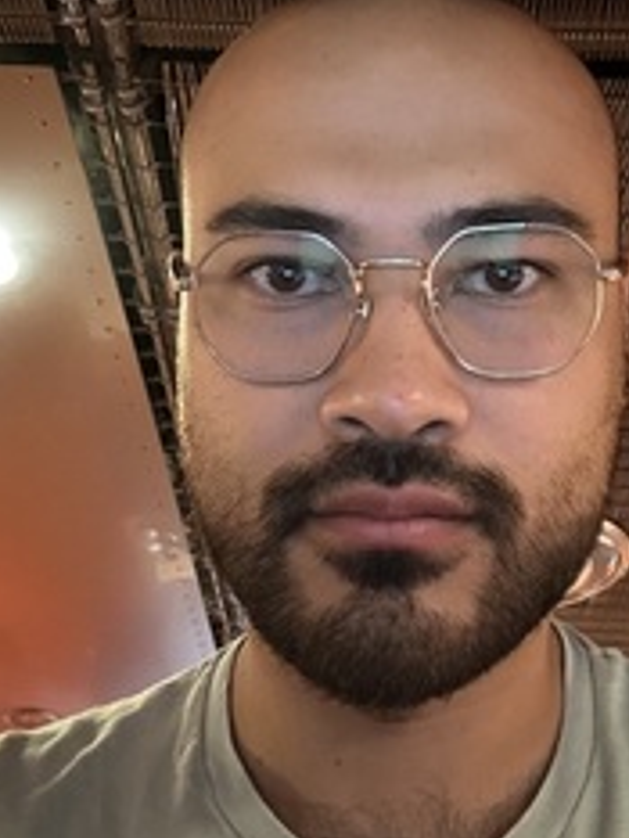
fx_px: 1089
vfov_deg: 41.8
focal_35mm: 45
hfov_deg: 32.1
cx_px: 386
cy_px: 331
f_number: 1.9
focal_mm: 2.69
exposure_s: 1/17
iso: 800
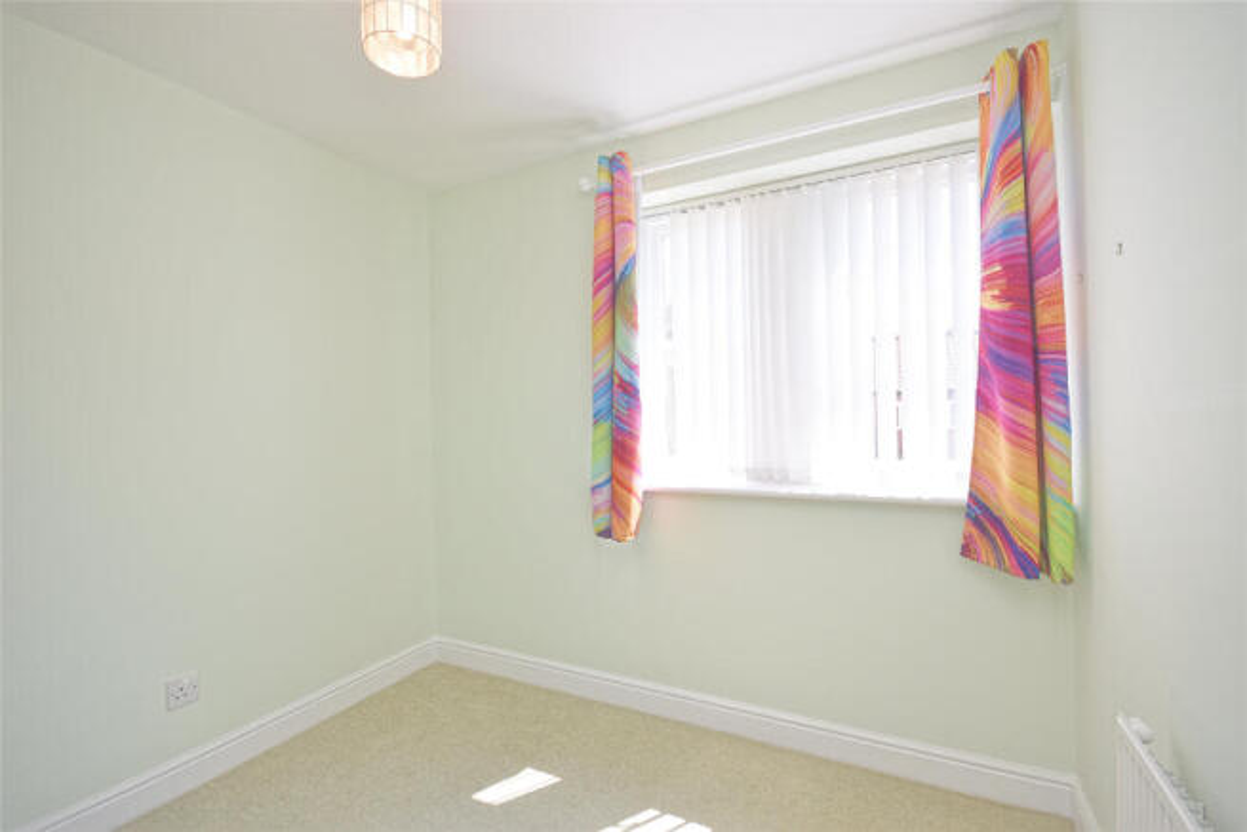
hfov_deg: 100.4
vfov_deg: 77.4
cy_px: 416
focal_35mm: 15
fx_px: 520
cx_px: 624
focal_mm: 10
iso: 400
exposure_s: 1/200
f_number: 7.1
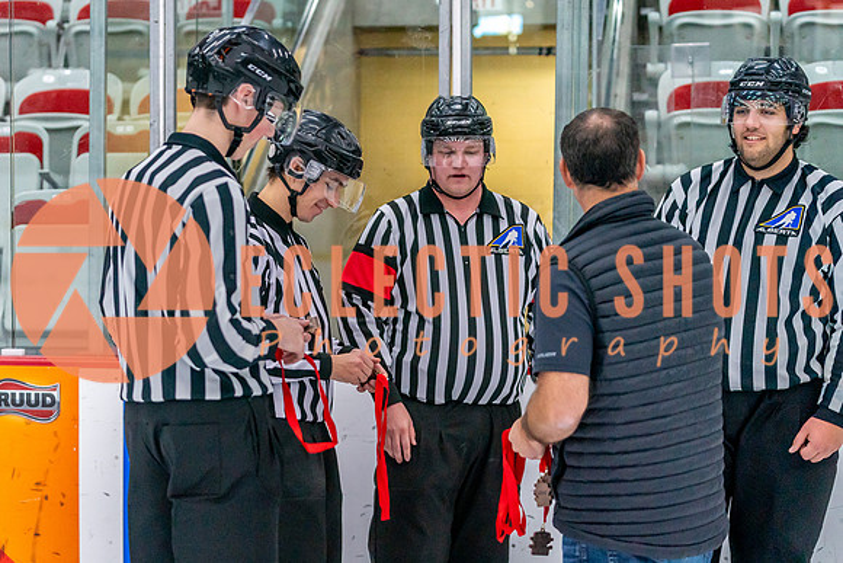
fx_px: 1930
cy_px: 291
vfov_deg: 16.6
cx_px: 347
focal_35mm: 82
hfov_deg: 24.6
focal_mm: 70
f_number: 2.8
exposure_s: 1/1250
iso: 3200
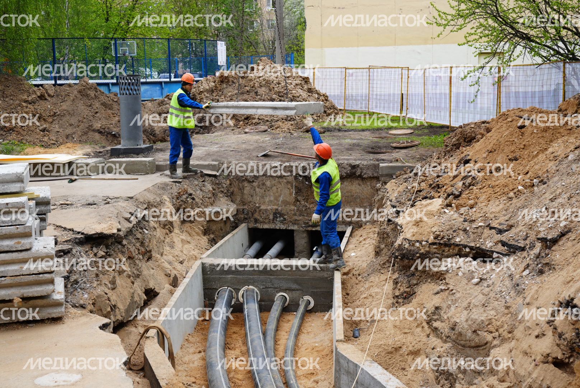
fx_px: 693
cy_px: 194
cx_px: 290
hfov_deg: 45.4
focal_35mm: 43
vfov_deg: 31.2
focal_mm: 43
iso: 400
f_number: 6.3
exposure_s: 1/400
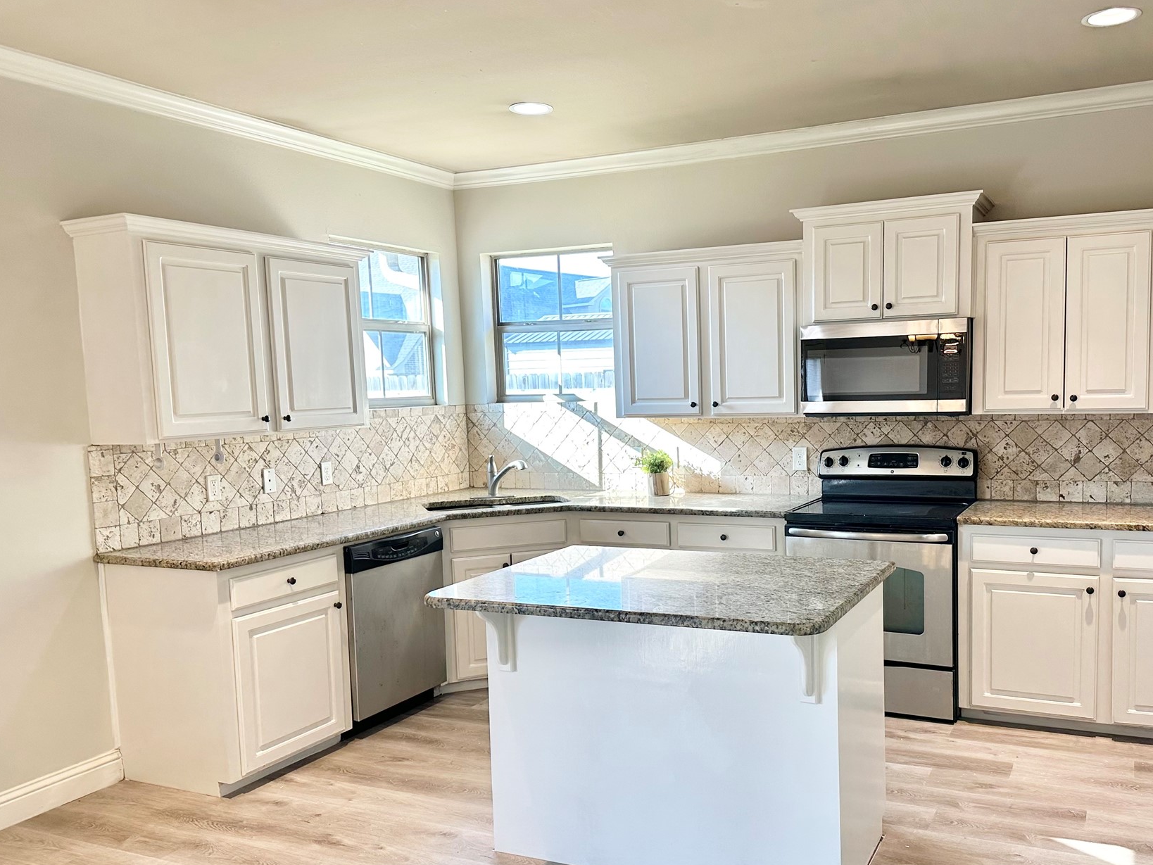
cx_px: 669
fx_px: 999
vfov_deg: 46.7
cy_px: 489
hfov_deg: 59.6
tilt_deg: -6.2
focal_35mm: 30
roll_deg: +1.2
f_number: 1.78
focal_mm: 6.86
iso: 125
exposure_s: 1/120
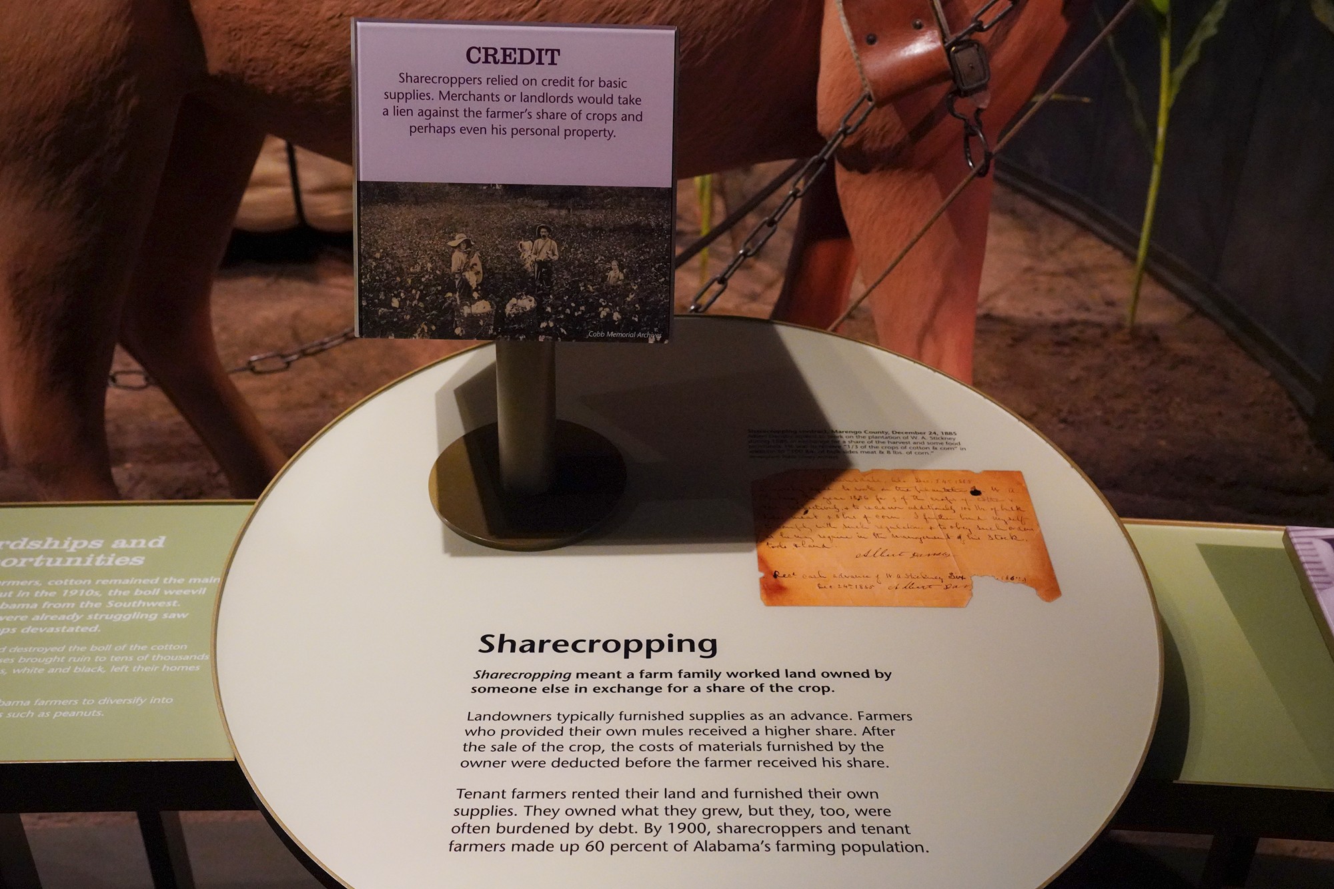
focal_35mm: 32
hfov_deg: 58.7
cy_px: 444
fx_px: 1186
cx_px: 667
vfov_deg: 41.1
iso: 10000
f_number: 5.6
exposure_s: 1/100
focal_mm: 32
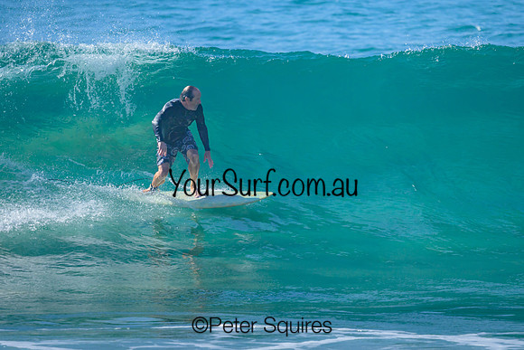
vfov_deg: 1.2
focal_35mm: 1101
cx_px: 269
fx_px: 16027
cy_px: 131
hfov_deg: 1.9
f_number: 6.3
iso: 500
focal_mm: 800
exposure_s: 1/3200
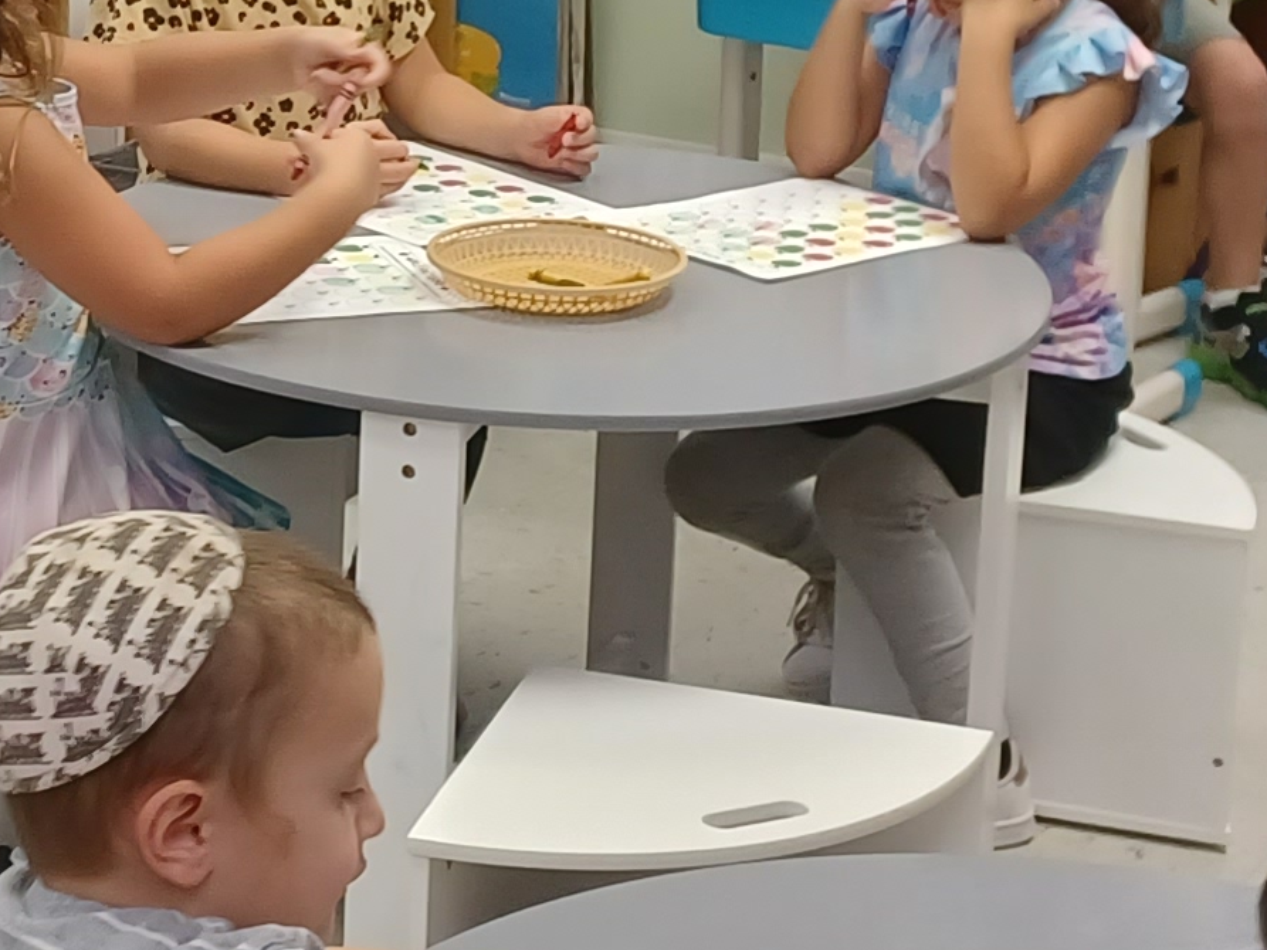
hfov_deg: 17.3
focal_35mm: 112
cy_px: 216
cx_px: 123
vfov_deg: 13.2
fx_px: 4100
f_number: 1.8
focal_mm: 4.6
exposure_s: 1/40
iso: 250
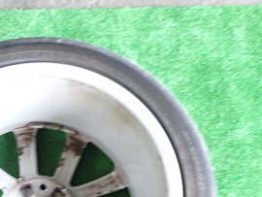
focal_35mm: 71
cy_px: 214
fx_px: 538
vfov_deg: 19.9
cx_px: 35
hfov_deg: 26.6
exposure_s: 1/8
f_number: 9
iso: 1000
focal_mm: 5.79
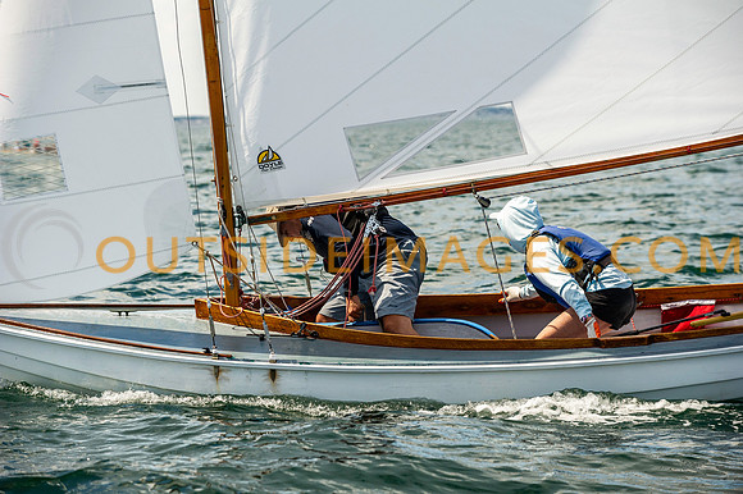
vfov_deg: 9.5
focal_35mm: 145
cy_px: 247
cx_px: 372
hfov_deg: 14.2
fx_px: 2991
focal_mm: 145
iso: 320
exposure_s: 1/1600
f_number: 5.6
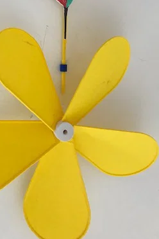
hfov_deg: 27.0
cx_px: 32
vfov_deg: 38.9
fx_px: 325
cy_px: 50
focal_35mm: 49
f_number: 1.8
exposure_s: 1/30
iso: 32
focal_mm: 3.99
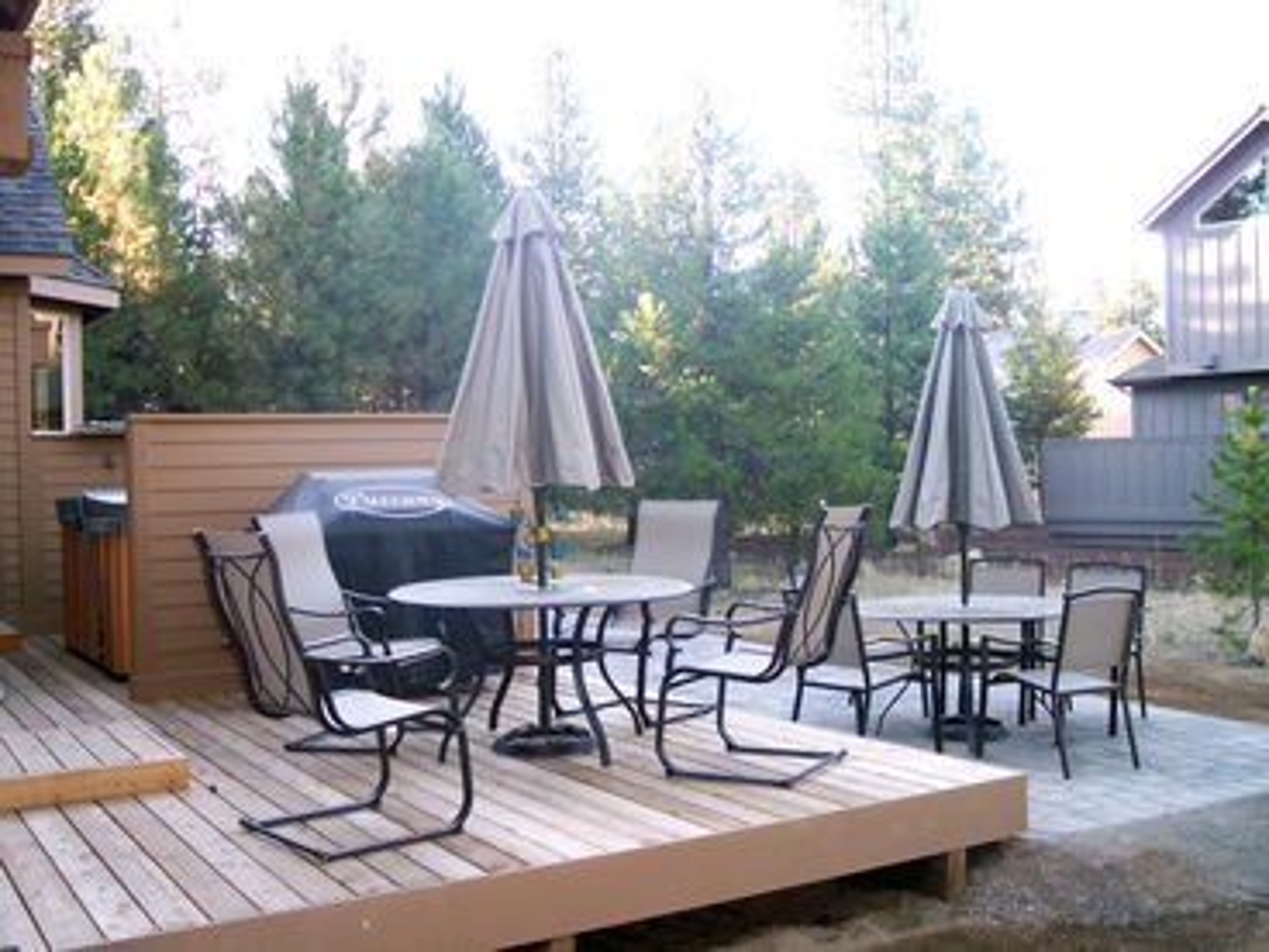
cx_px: 634
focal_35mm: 38
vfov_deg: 37.7
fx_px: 1393
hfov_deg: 49.0
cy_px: 476
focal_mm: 8
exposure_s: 1/60
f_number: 2.8
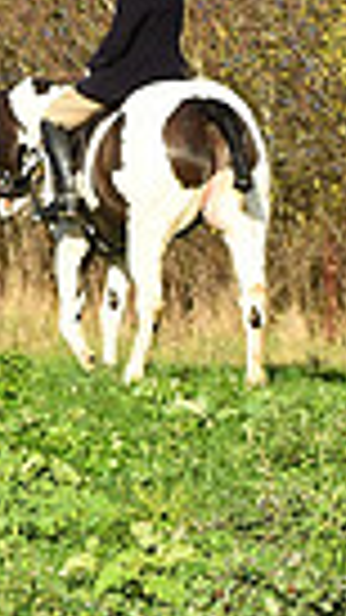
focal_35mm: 422
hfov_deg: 2.8
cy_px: -36
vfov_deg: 5.1
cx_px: -944
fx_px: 6887
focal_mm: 95
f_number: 5.6
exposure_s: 1/1250
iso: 280
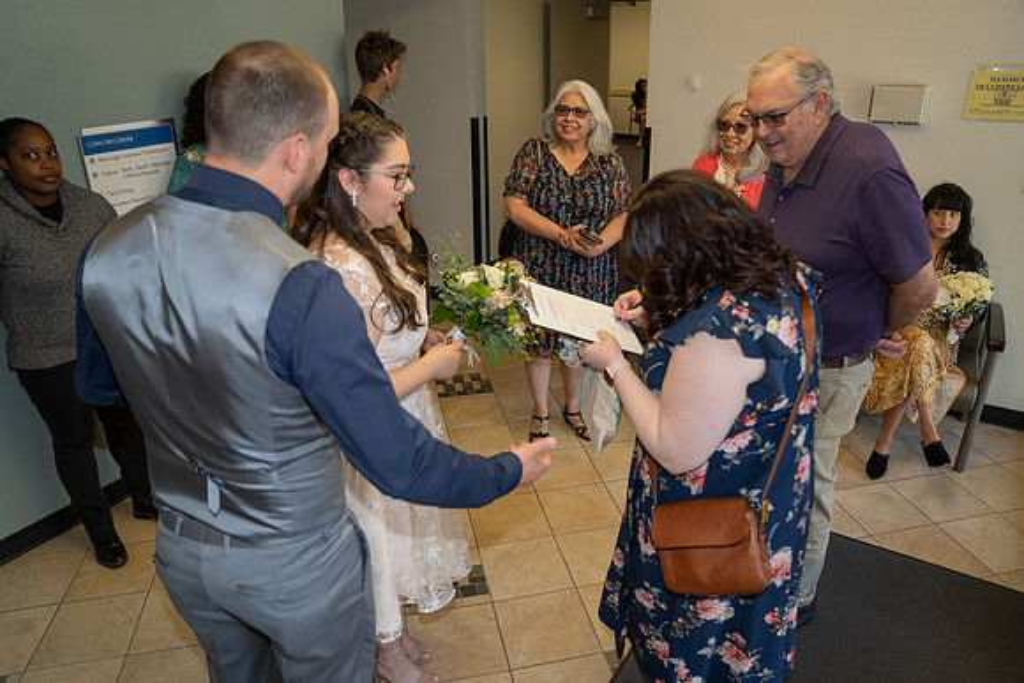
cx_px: 512
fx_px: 683
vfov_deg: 53.2
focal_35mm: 24
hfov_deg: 73.7
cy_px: 342
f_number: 2.8
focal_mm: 24
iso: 640
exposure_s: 1/250
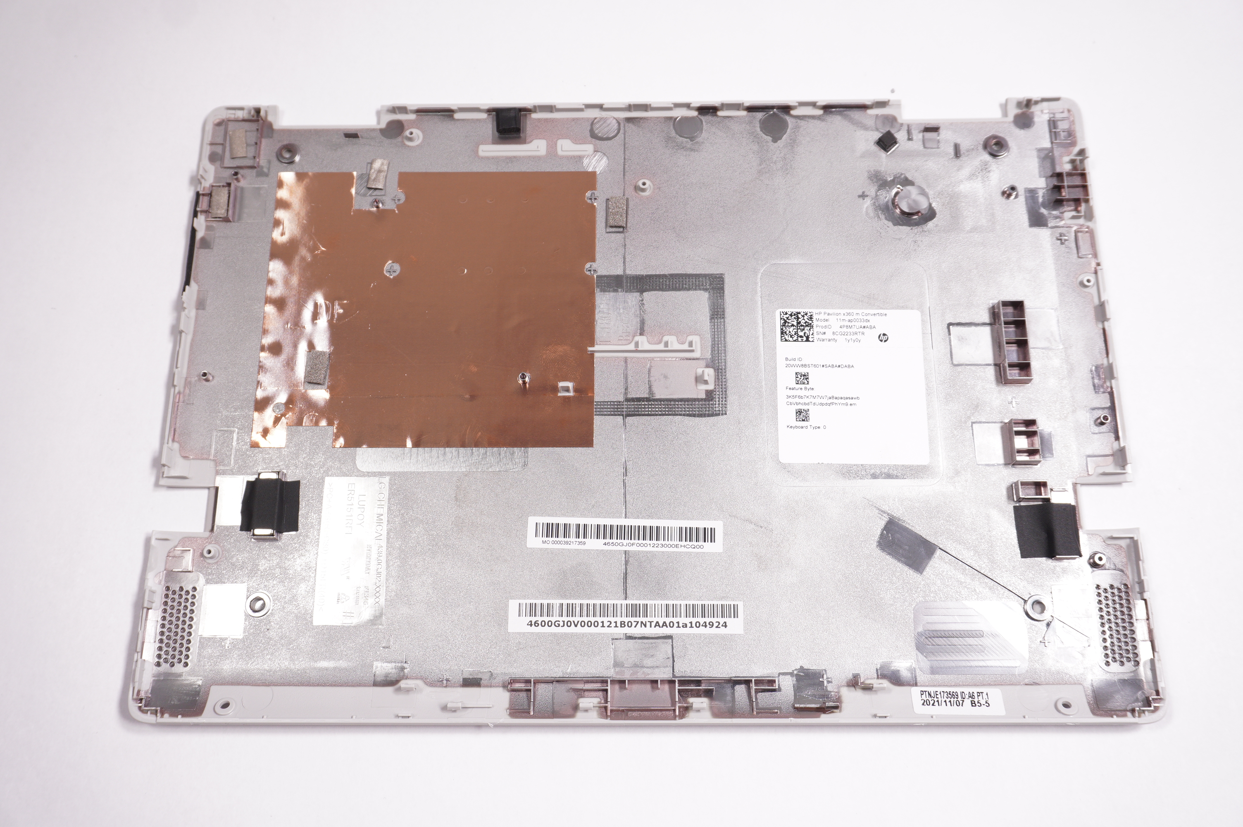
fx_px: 1138
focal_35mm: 33
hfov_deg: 57.3
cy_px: 414
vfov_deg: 39.9
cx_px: 622
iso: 400
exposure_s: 1/160
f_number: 5.6
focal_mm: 22
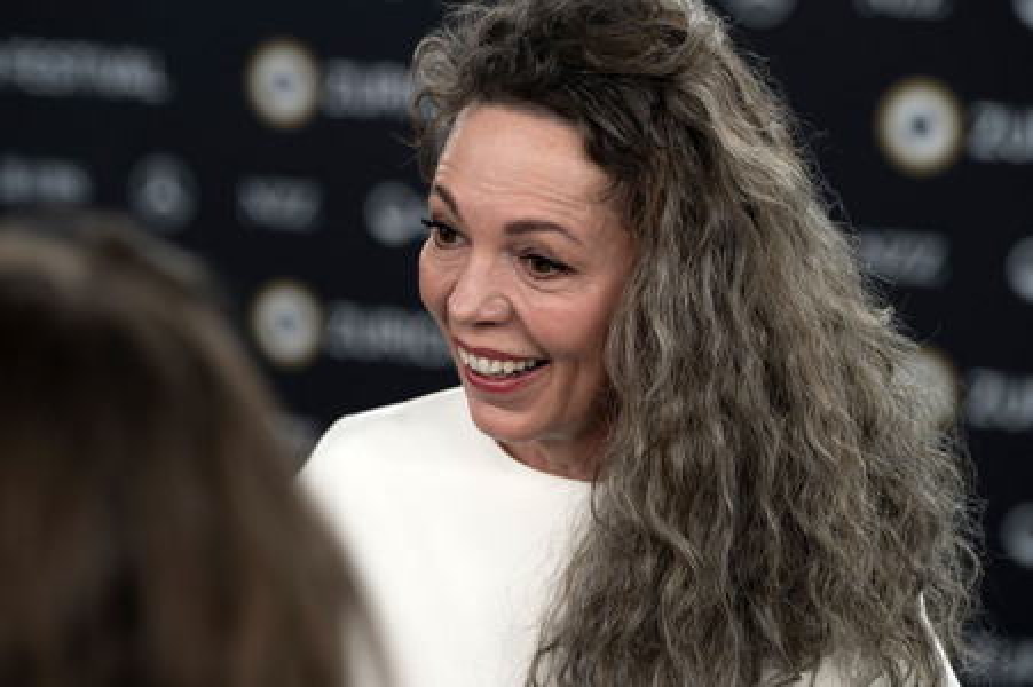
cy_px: 344
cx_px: 516
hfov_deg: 15.4
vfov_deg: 10.3
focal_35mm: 133
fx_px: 3813
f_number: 4.5
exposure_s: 1/200
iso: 400
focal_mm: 133
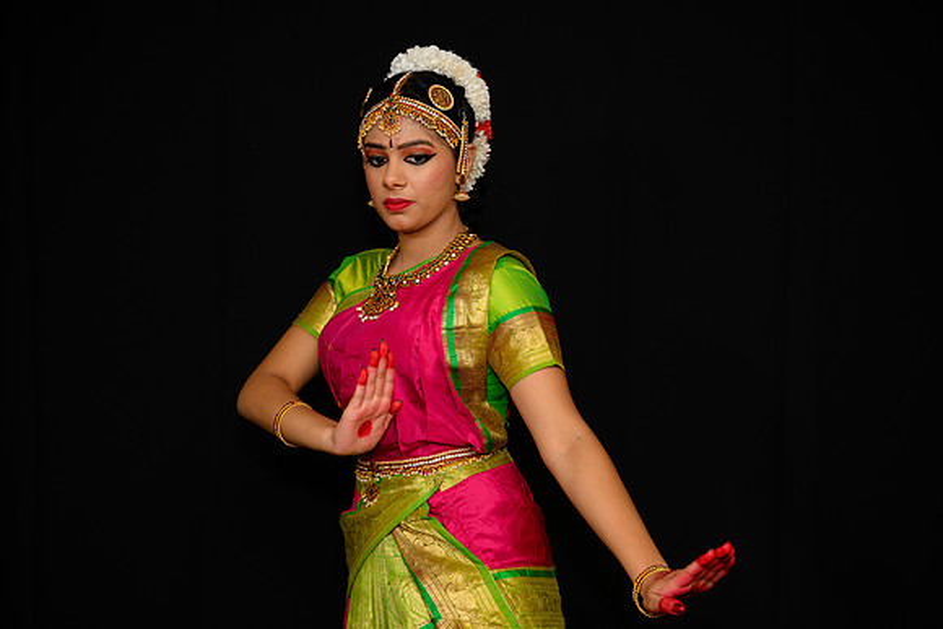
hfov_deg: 31.4
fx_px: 1677
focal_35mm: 64
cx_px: 472
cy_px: 314
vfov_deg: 21.3
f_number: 5
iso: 800
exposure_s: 1/125
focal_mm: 64
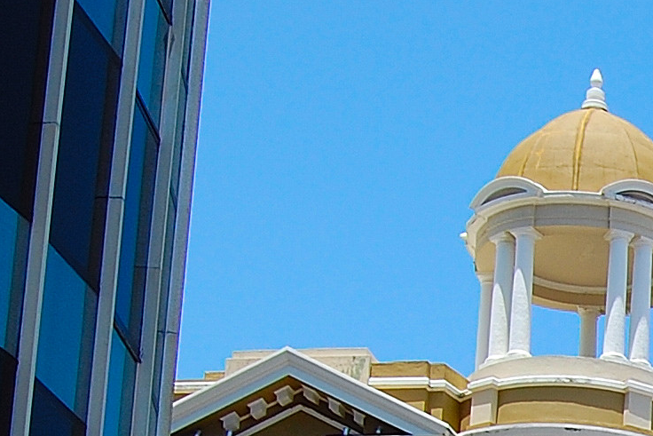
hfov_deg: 12.6
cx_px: 1206
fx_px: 2667
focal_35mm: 147
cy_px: 805
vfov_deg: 8.9
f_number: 9
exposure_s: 1/320
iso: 200
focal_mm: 24
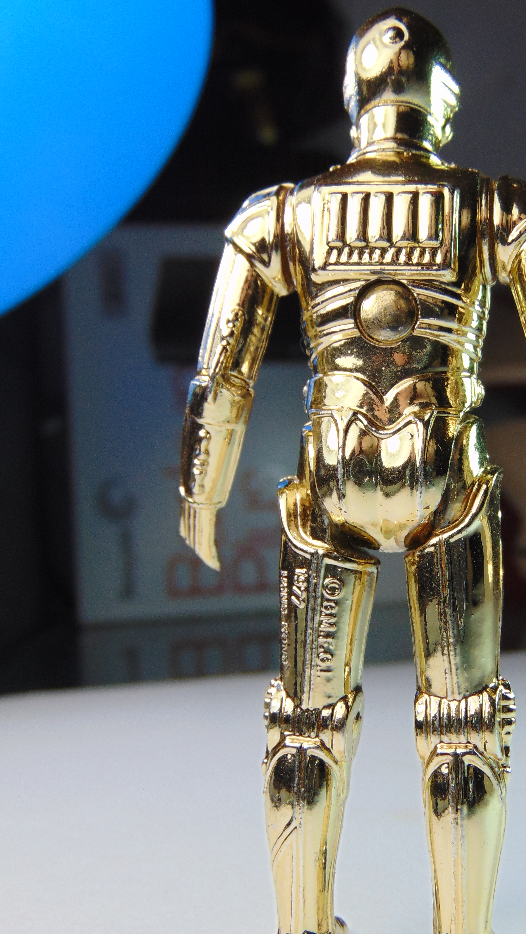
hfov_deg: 28.3
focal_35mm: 41
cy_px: 486
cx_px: 434
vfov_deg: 49.4
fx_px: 1017
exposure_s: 1/320
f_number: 3.1
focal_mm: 5.4
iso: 80
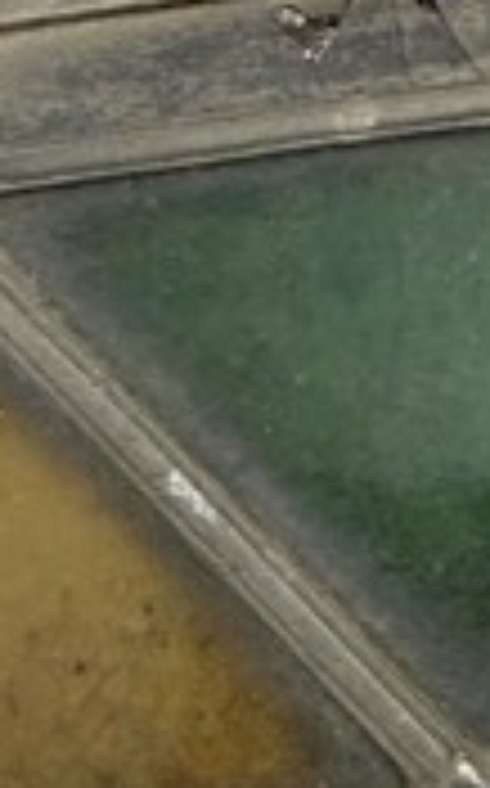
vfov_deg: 31.9
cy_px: 189
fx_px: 1349
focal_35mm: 63
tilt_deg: -68.4
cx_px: 508
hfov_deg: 19.9
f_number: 2.2
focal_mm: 2.22
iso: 400
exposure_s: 1/50
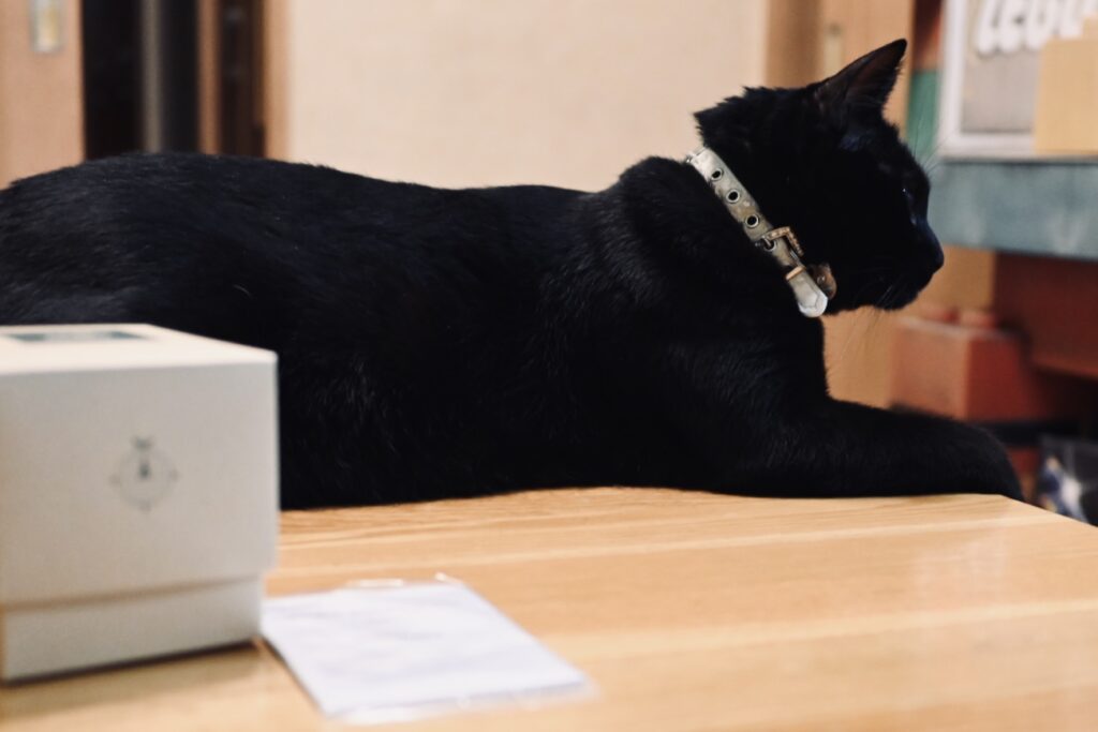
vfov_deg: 31.9
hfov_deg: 46.4
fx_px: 1281
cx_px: 549
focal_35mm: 42
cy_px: 366
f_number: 2.8
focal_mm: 28
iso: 3200
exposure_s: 1/125
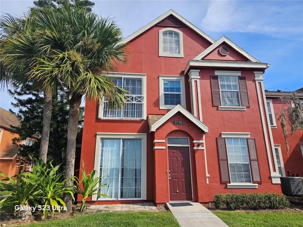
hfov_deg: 73.9
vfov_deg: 58.9
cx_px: 152
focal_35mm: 23
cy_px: 114
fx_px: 201
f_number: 1.7
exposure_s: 1/554
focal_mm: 6.3
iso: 10
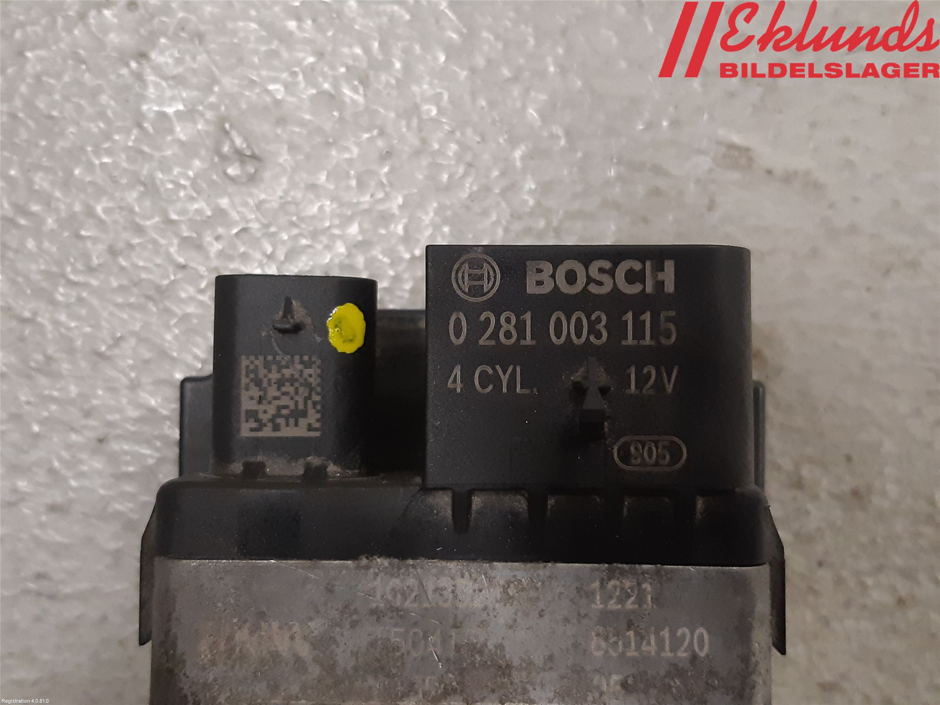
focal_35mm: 26
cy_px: 352
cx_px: 470
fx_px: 706
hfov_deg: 67.3
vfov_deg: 53.1
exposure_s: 1/50
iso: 200
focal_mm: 3.93
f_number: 1.7
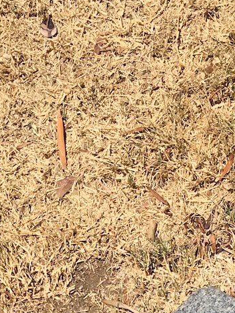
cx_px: 169
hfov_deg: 11.3
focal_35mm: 131
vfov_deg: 12.6
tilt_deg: -55.4
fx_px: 1186
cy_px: 682
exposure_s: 1/2137
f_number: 2.2
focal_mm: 4.15
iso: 25
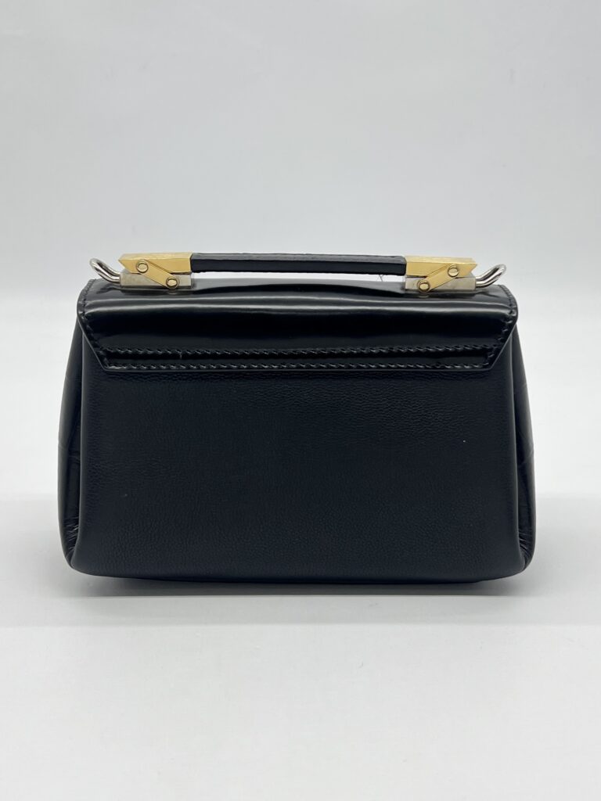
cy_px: 400
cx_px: 300
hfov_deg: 53.1
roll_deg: -0.4
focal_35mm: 26
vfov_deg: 67.3
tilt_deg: -17.3
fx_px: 602
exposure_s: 1/200
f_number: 1.5
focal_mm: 5.7
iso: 40
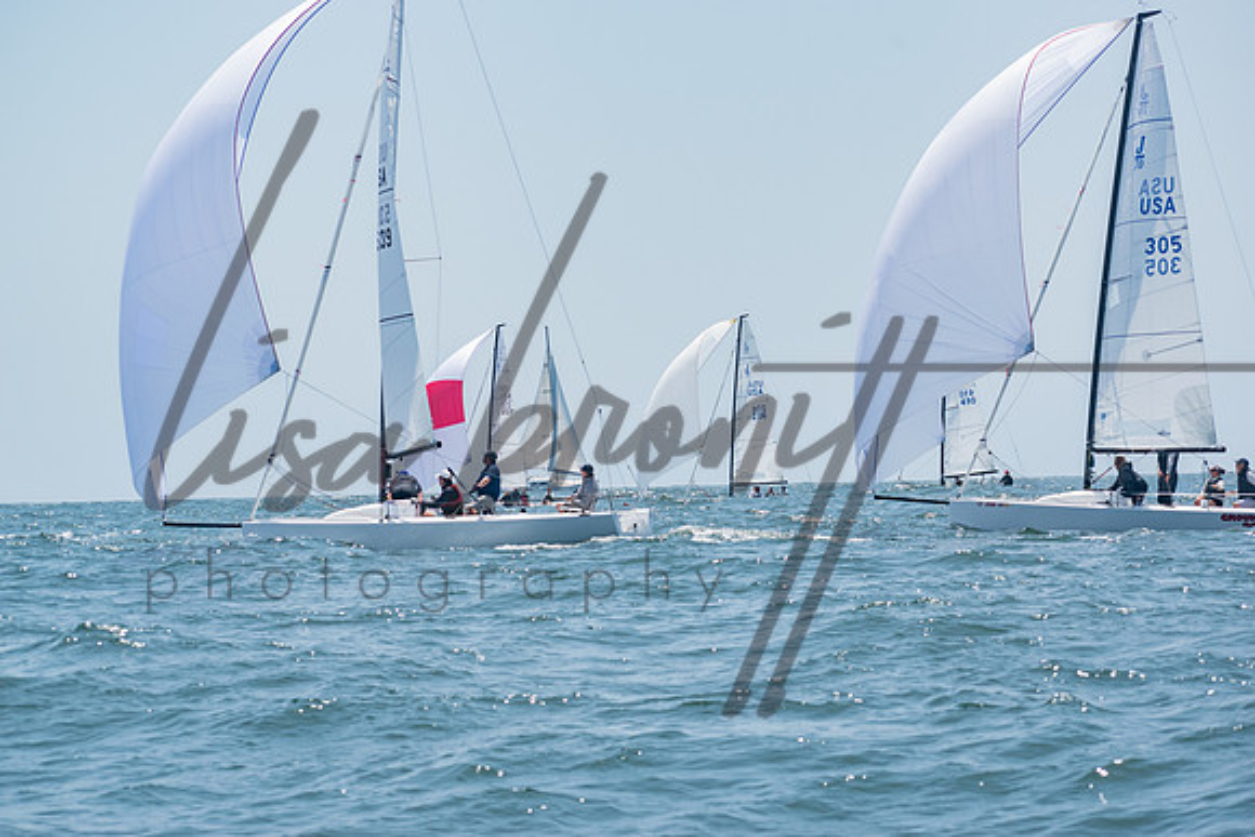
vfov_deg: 9.9
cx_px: 628
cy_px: 418
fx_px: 4812
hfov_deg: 14.9
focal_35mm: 138
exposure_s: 1/1250
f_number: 8
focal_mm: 92
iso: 400
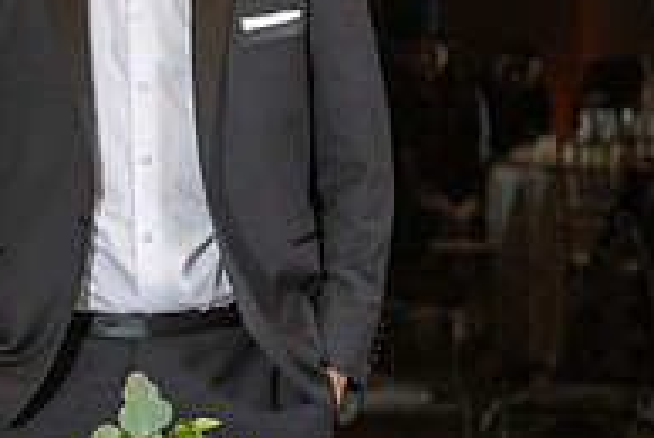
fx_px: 4530
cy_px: 291
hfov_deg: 8.1
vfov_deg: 5.5
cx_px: -387
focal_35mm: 249
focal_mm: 70
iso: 800
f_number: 3.5
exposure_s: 1/160
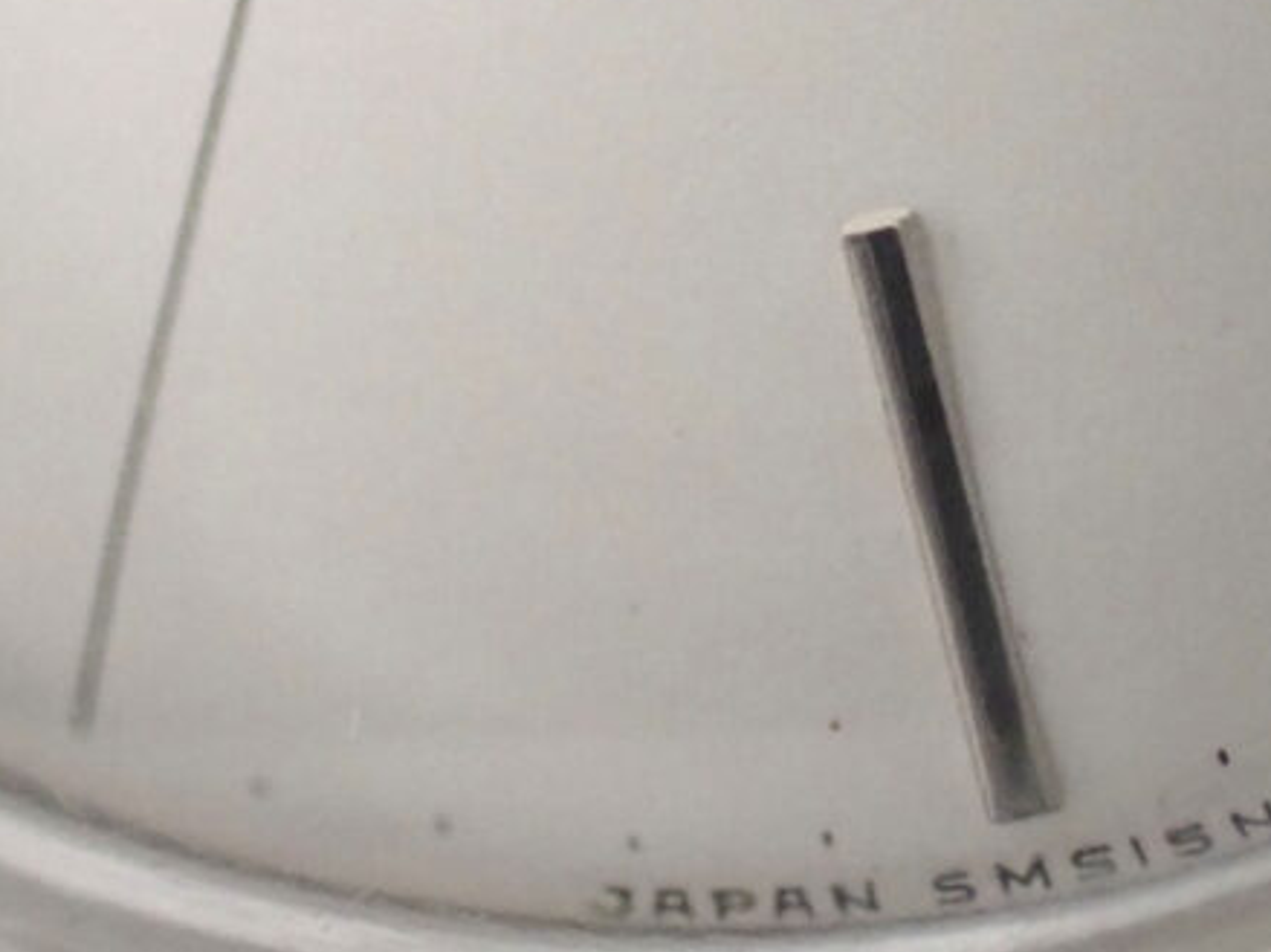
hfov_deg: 10.2
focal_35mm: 194
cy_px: -153
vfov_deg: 7.6
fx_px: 7121
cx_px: 921
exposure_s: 1/125
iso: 800
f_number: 3.9
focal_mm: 12.73
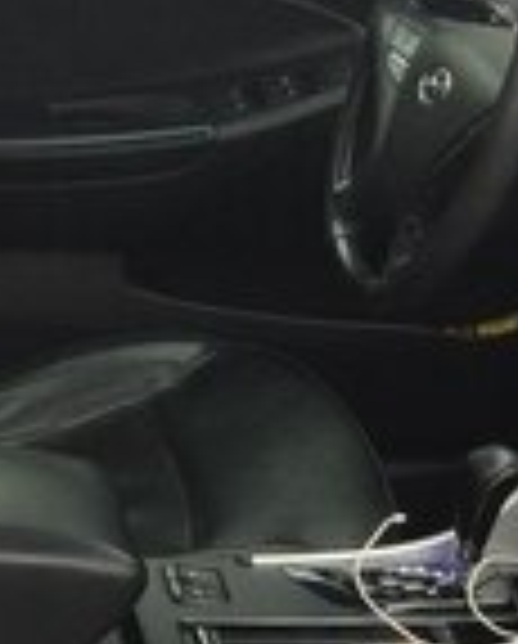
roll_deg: -4.6
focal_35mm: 98
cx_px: 369
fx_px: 1872
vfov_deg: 17.7
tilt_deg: -36.1
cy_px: 932
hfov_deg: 15.7
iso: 32
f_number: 2.2
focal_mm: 4.15
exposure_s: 1/50
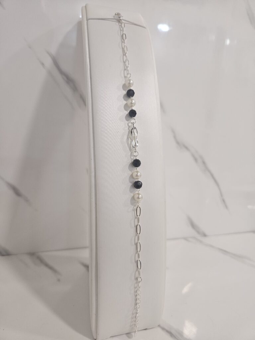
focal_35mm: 23
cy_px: 170
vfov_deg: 73.9
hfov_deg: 58.9
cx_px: 128
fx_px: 226
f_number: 1.8
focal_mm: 5.4
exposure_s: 1/100
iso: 200
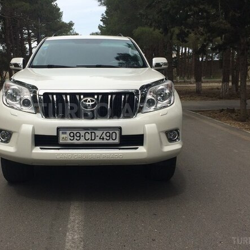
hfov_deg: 43.5
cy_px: 112
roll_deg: +0.9
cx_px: 92
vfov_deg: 43.8
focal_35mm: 38
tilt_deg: -6.3
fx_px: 310
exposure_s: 1/1709
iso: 32
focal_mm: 4.15
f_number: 2.2
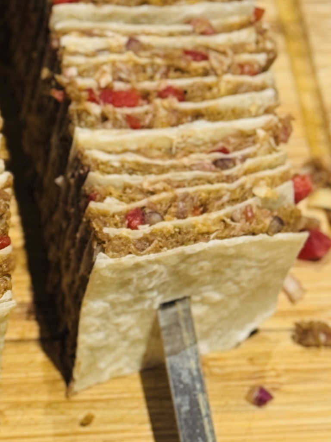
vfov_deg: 10.4
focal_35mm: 189
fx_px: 2410
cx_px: -183
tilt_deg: -56.8
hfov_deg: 7.7
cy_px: 394
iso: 64
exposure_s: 1/100
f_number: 1.78
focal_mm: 6.76
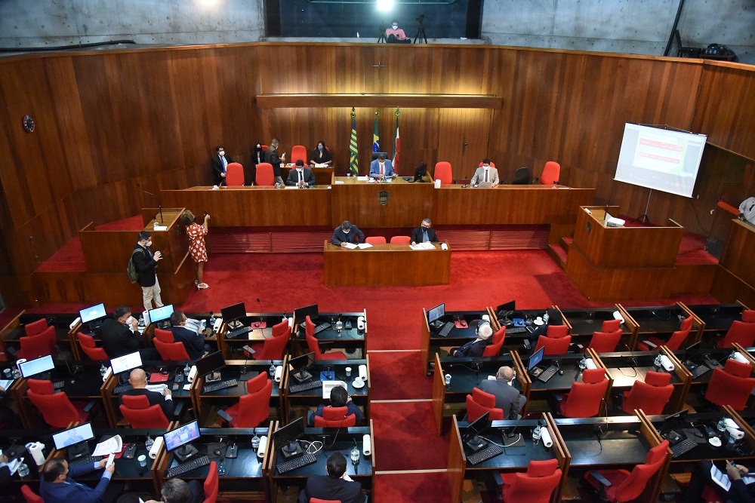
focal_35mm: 24
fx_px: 503
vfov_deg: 53.1
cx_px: 378
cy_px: 252
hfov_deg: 73.7
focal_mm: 24
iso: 12800
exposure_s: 1/400
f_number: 4
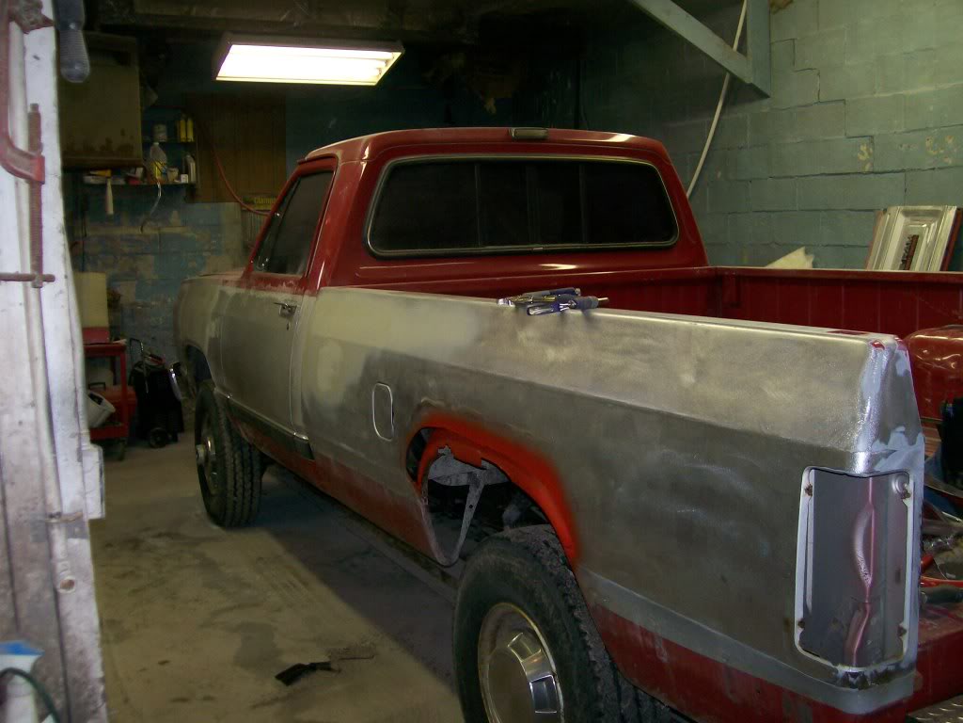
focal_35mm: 36
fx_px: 1002
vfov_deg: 39.7
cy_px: 362
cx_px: 482
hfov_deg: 51.4
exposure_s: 1/64
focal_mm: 6
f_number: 2.7
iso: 140
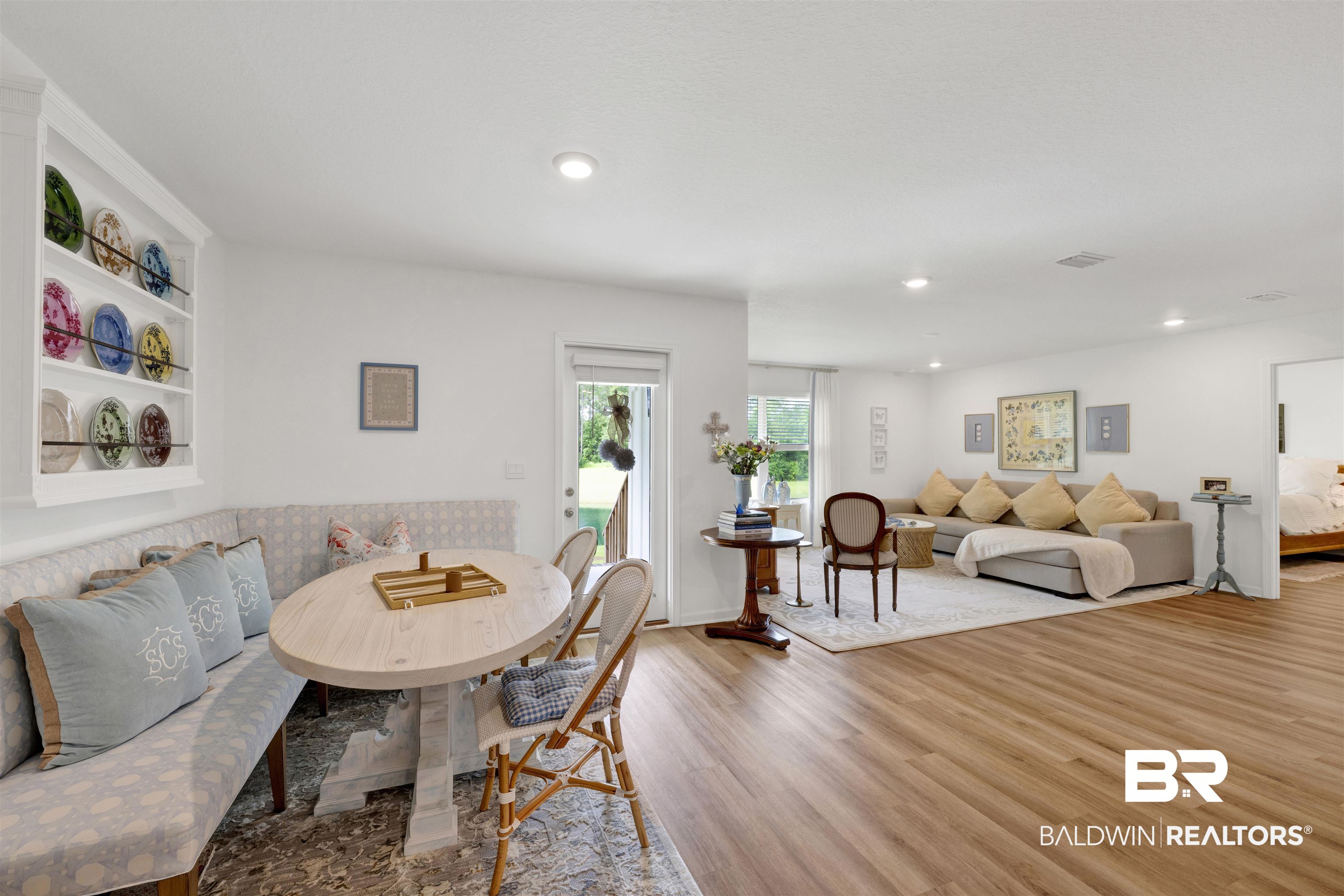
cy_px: 448
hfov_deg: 104.3
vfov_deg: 81.2
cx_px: 672
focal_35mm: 14
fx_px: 523
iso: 400
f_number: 11
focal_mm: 14
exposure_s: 1/8
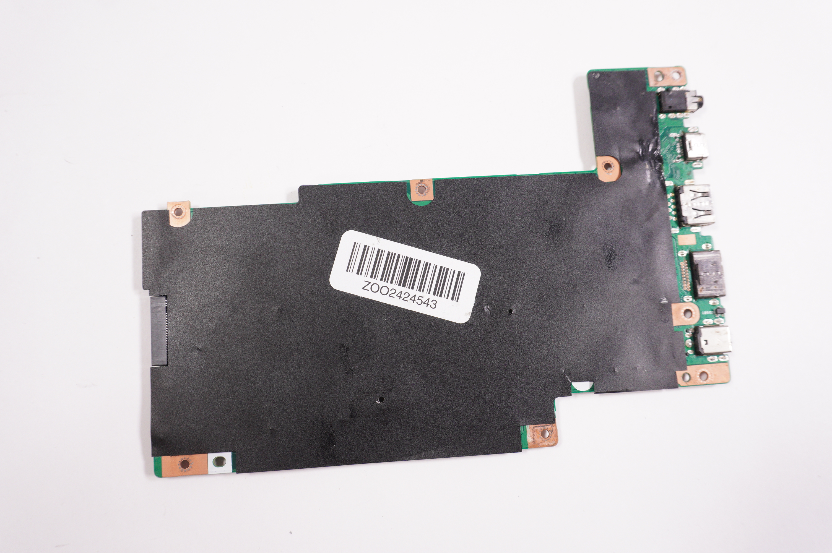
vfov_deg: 50.3
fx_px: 589
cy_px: 276
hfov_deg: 70.5
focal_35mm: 26
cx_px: 416
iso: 800
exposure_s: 1/250
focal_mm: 17
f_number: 5.6
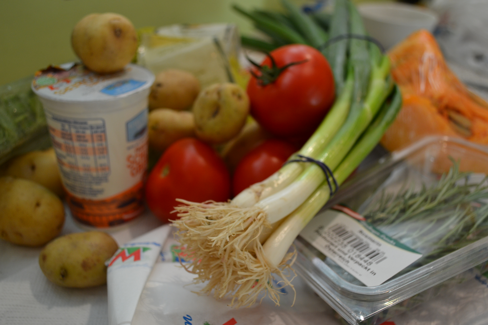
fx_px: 488
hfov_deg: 53.1
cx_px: 244
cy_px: 162
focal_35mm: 36
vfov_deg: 36.9
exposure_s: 1/40
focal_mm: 24
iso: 400
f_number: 4
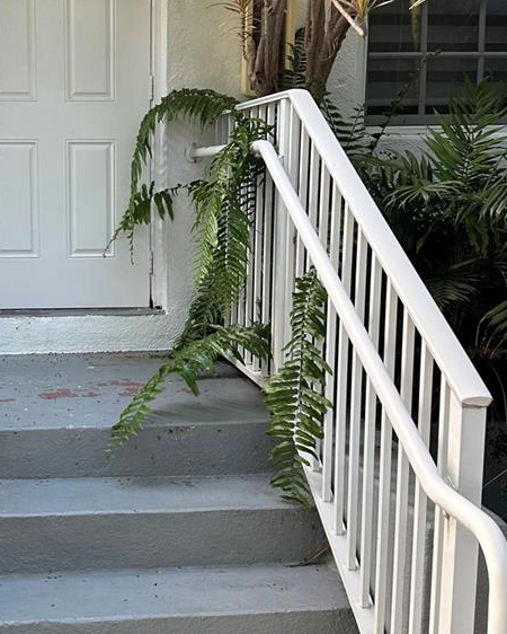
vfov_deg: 37.3
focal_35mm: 50
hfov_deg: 29.6
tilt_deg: -6.1
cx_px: 105
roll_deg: -0.5
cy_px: 296
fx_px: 937
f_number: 1.78
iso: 125
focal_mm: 6.86
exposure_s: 1/121
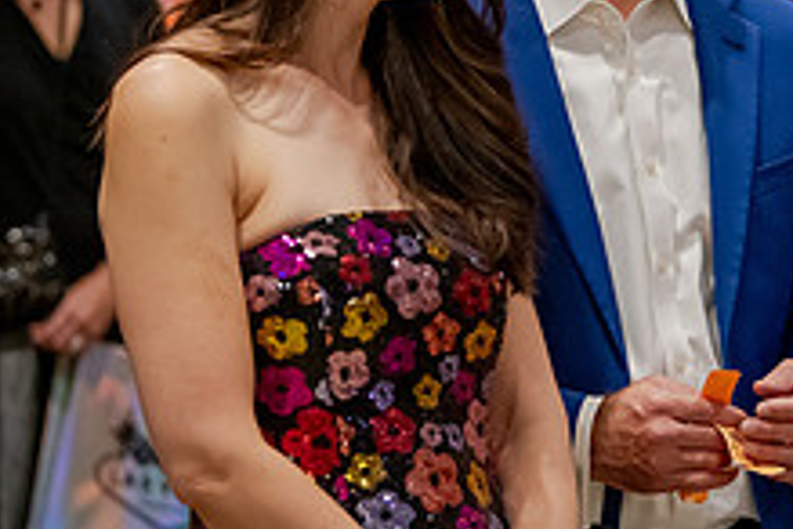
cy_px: 16
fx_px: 5154
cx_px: 766
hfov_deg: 8.8
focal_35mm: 234
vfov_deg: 5.9
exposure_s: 1/125
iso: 3200
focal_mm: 86
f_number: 2.8
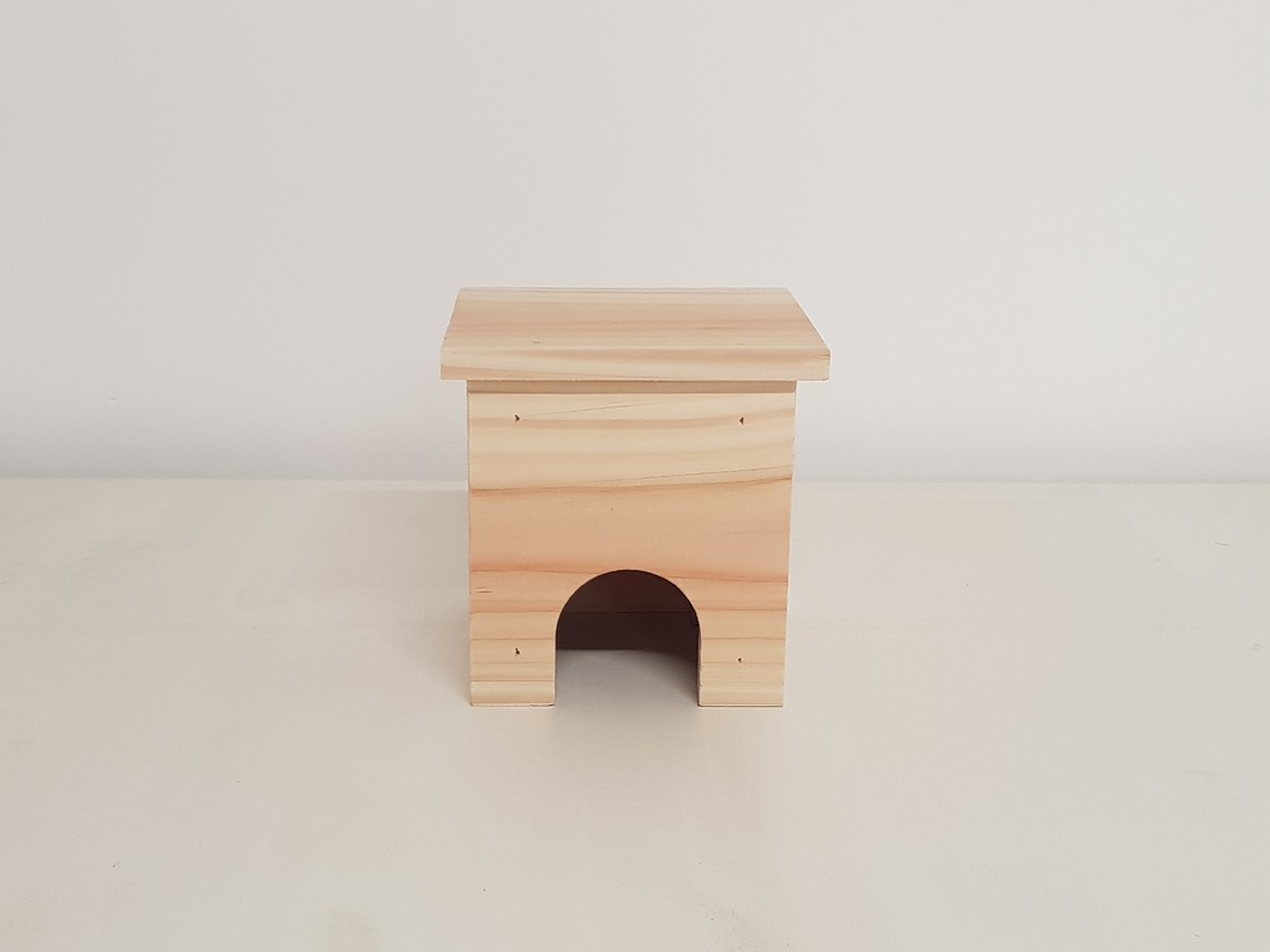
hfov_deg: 67.3
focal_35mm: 26
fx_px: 954
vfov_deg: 53.1
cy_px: 476
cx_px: 635
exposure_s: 1/50
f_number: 1.7
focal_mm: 4.2
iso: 80
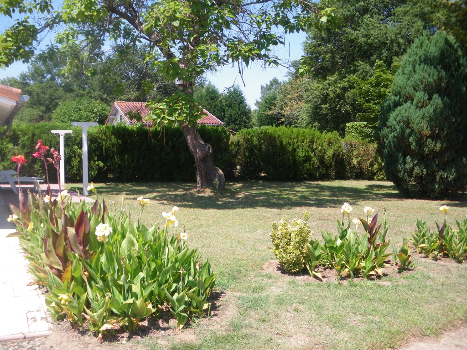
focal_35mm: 36
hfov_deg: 51.4
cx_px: 234
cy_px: 175
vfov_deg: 39.7
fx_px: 486
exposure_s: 1/250
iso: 64
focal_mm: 6.3
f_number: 3.5
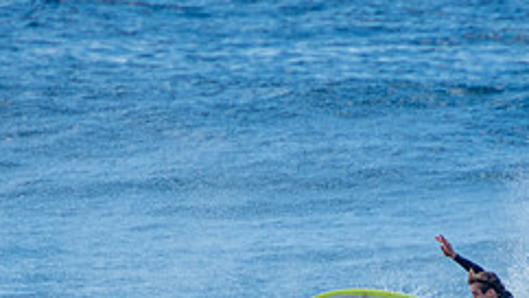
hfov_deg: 1.4
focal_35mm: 1509
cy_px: 396
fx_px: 21162
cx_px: 352
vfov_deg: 0.8
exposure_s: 1/2000
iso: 450
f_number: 5.6
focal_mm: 400
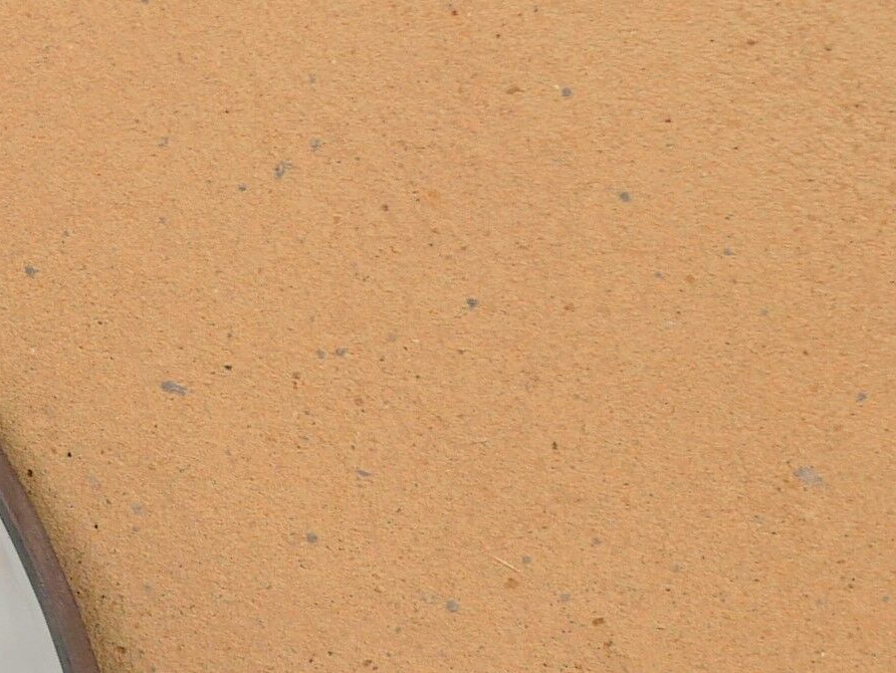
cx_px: -913
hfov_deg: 9.0
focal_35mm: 206
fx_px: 5335
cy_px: 236
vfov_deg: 7.2
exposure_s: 1/400
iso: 200
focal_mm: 20
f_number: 3.5
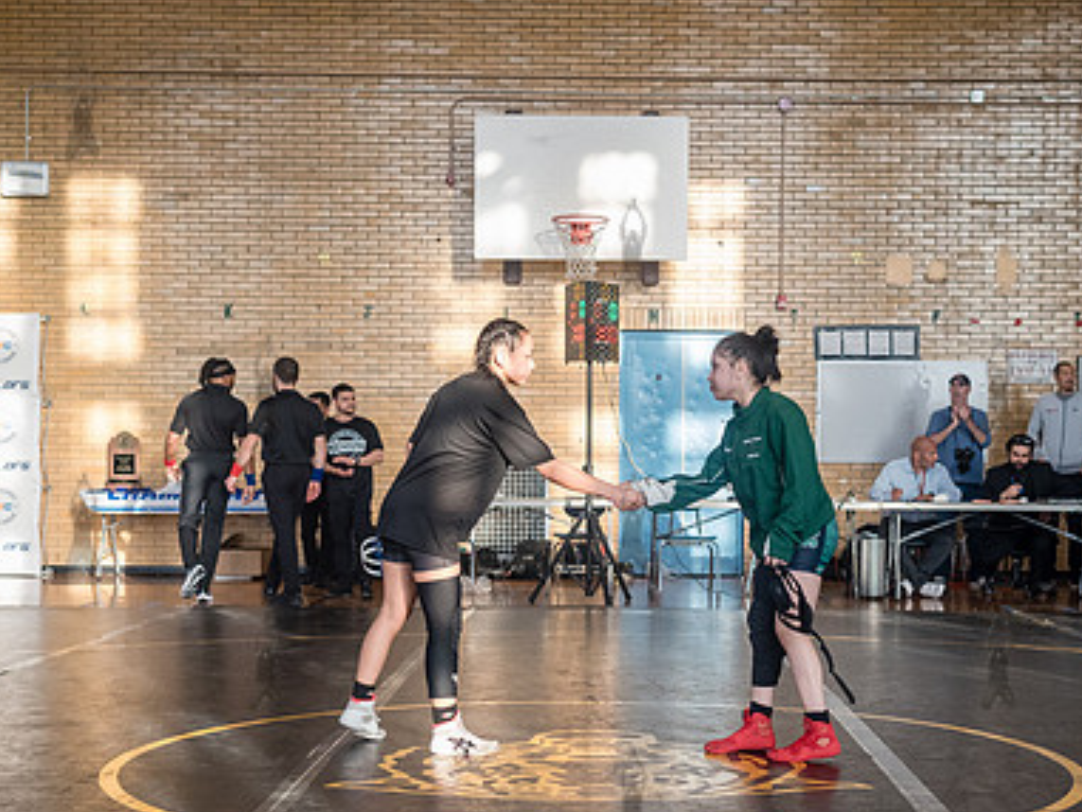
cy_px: 521
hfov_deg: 32.6
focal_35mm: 59
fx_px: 1845
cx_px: 630
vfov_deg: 24.7
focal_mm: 35
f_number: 4
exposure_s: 1/400
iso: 2000
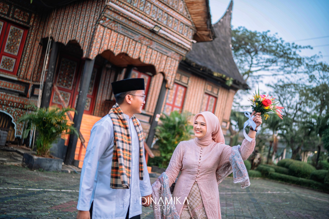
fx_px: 320
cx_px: 164
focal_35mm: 35
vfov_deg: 37.9
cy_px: 110
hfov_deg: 54.4
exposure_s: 1/500
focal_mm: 35
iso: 320
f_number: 1.4
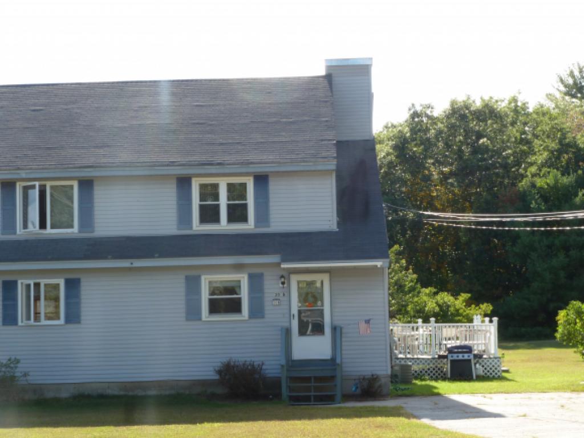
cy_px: 219
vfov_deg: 20.7
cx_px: 292
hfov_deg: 27.4
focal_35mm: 71
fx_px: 1198
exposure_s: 1/60
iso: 100
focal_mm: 12.7
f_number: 7.1
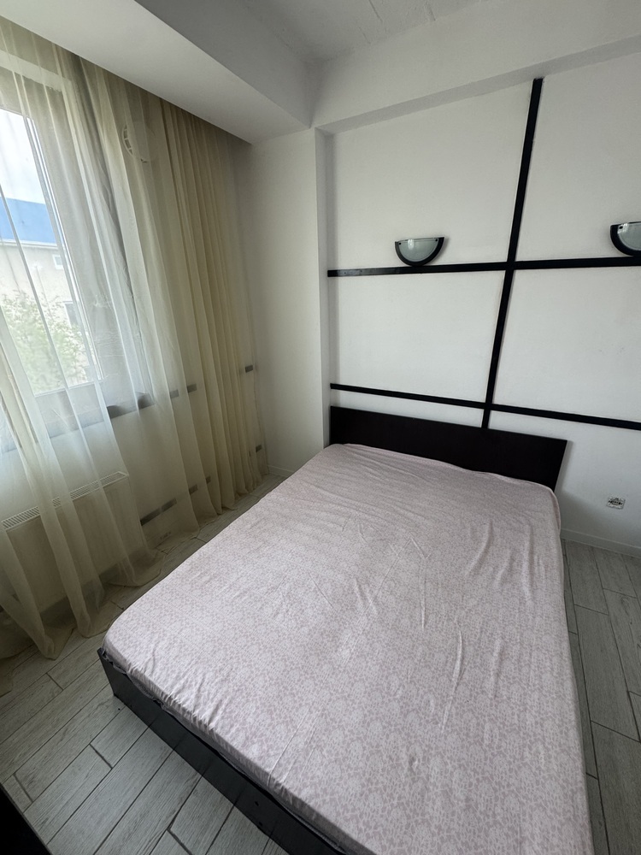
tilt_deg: -20.6
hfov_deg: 85.7
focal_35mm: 14
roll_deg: +2.2
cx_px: 320
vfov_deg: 102.1
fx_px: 346
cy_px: 428
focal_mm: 2.22
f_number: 2.2
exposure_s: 1/99
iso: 160
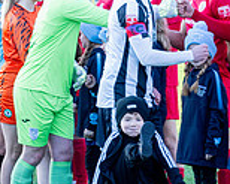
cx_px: 73
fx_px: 2020
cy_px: 99
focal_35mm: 297
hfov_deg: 6.5
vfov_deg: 5.2
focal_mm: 70
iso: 1000
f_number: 5
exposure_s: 1/400
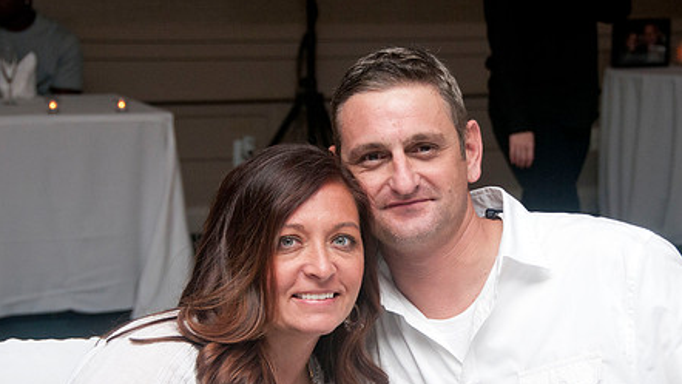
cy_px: 269
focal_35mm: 107
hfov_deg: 19.9
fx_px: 1936
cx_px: 432
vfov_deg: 11.3
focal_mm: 52
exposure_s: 1/125
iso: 400
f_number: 5.6
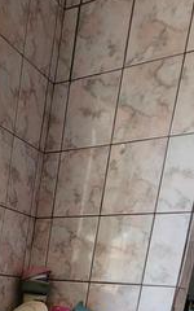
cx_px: -59
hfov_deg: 24.4
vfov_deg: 33.8
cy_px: 386
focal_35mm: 46
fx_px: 389
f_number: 2.2
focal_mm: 2.2
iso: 400
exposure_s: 1/33.3
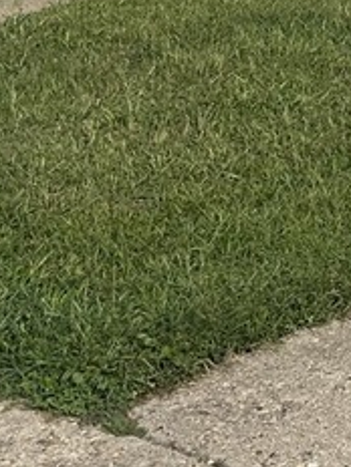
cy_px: -312
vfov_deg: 14.7
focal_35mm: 121
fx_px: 1636
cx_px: 746
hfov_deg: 10.9
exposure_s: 1/3571
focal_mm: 5.7
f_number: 1.5
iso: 50
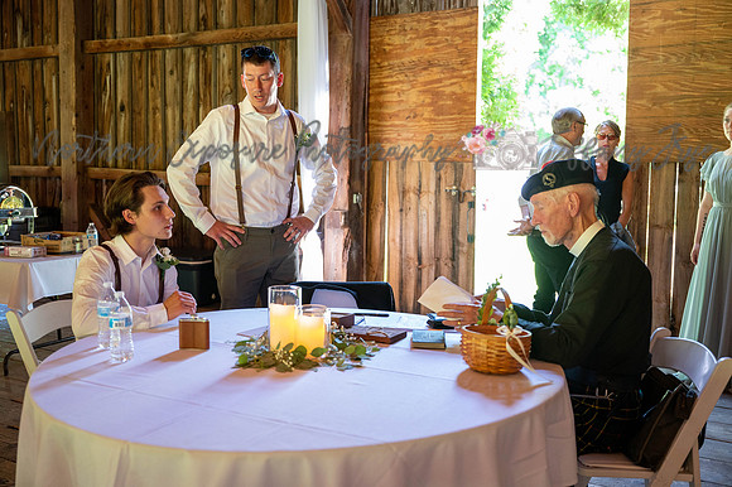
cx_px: 366
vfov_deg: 35.9
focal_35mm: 37
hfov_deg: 51.9
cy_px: 244
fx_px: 752
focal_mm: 37
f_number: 2.8
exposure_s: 1/100
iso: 3200
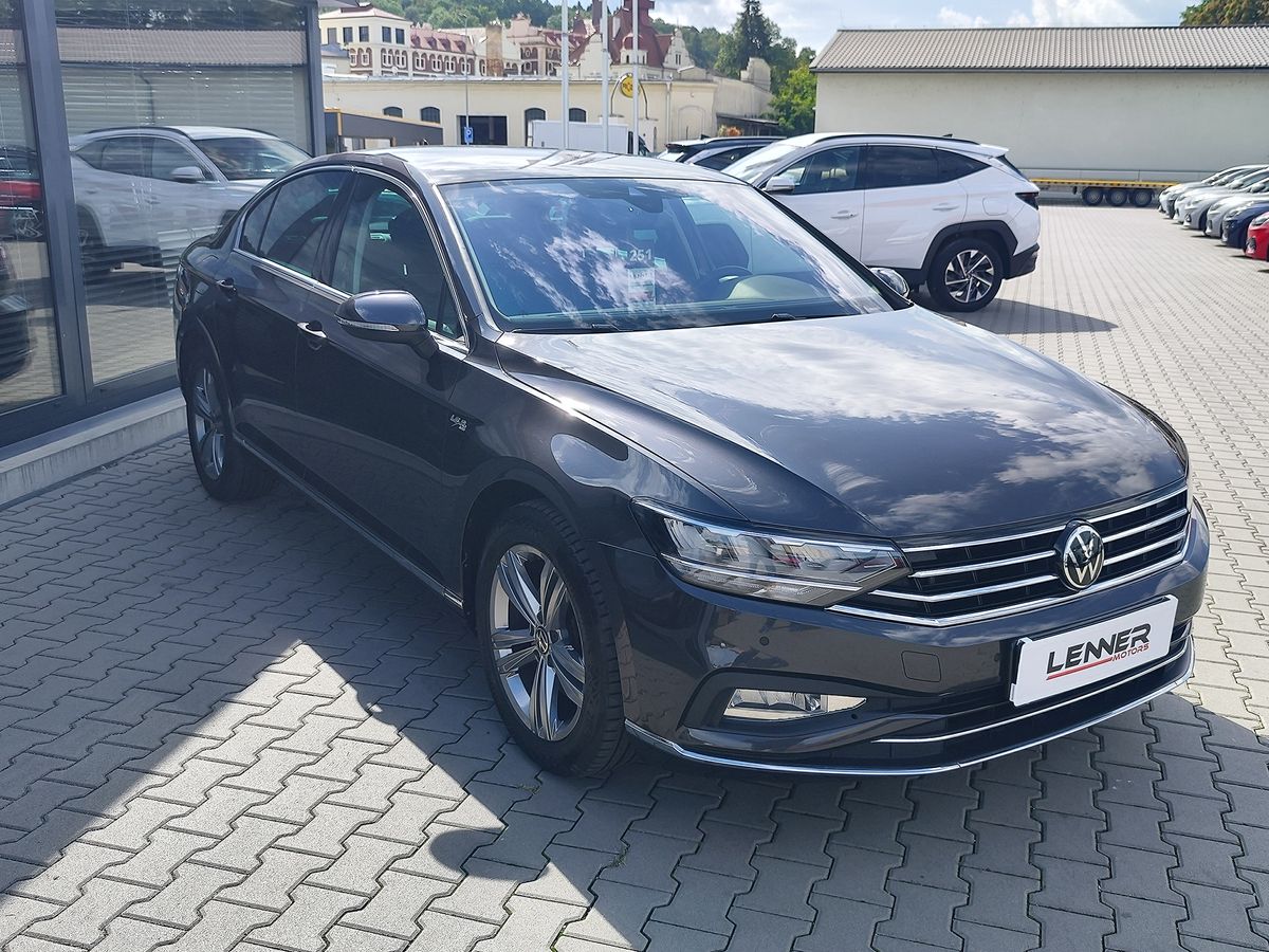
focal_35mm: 23
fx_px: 843
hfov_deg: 73.9
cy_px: 476
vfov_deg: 58.9
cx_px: 634
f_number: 1.69
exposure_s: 1/787
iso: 50
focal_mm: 7.01
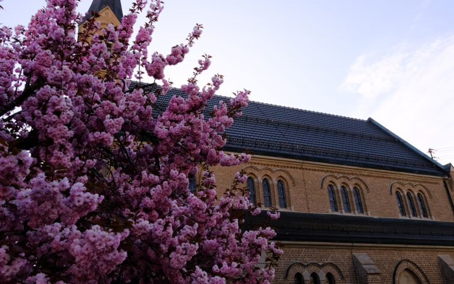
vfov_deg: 41.8
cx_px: 226
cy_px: 132
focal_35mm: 30
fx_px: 371
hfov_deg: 62.9
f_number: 8
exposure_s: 1/2000
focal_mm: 19.6
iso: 1600
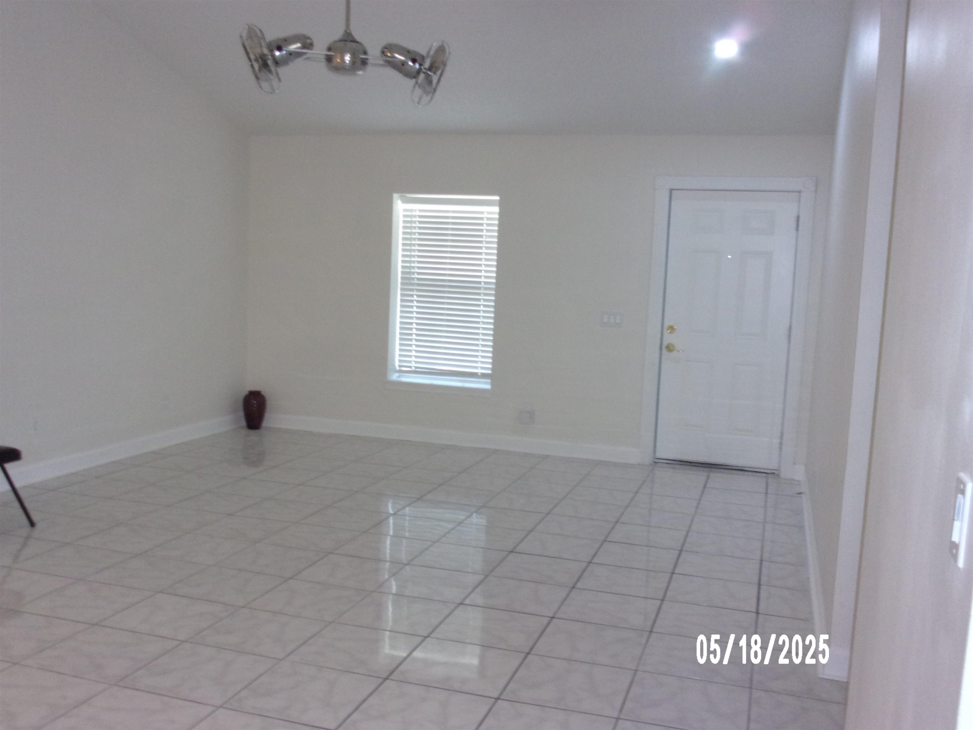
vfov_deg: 39.7
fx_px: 1012
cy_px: 365
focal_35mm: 36
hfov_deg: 51.4
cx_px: 486
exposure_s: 1/34
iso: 381
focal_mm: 6.4
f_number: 4.5
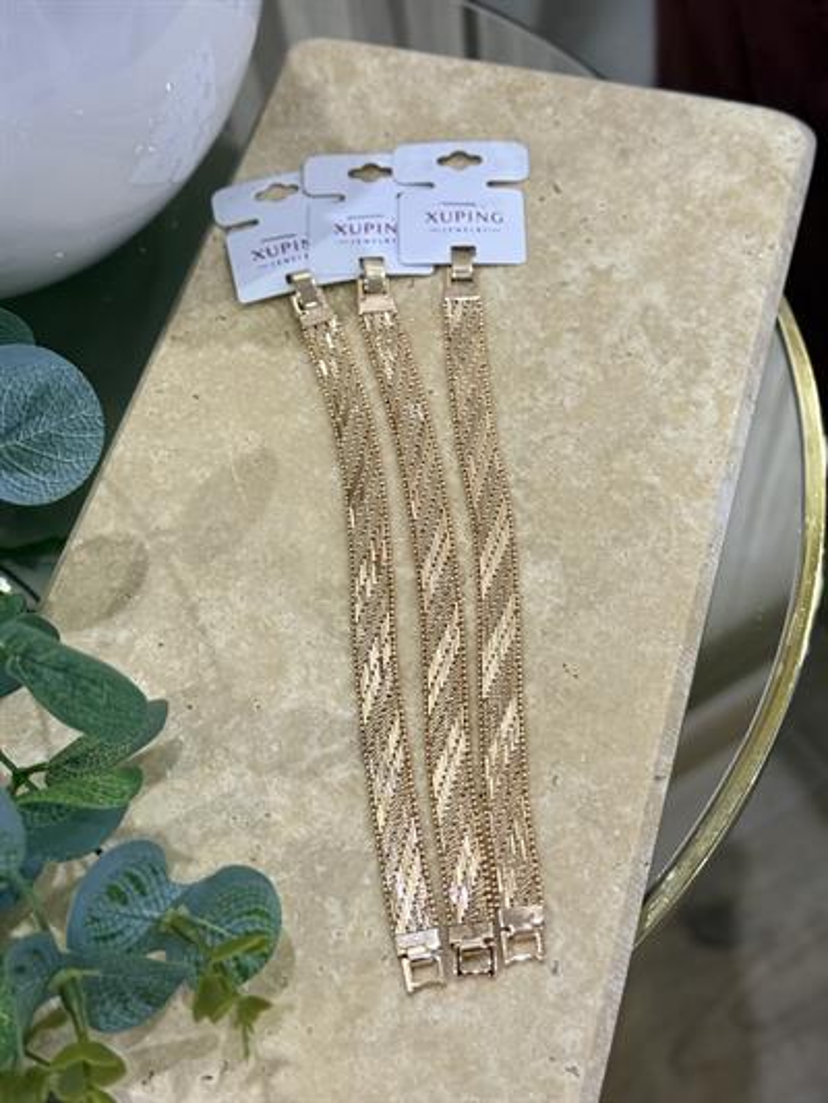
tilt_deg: -60.4
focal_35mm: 48
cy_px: 552
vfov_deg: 39.6
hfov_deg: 30.3
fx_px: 1530
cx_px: 414
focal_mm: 6.76
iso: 500
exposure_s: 1/40
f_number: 1.78
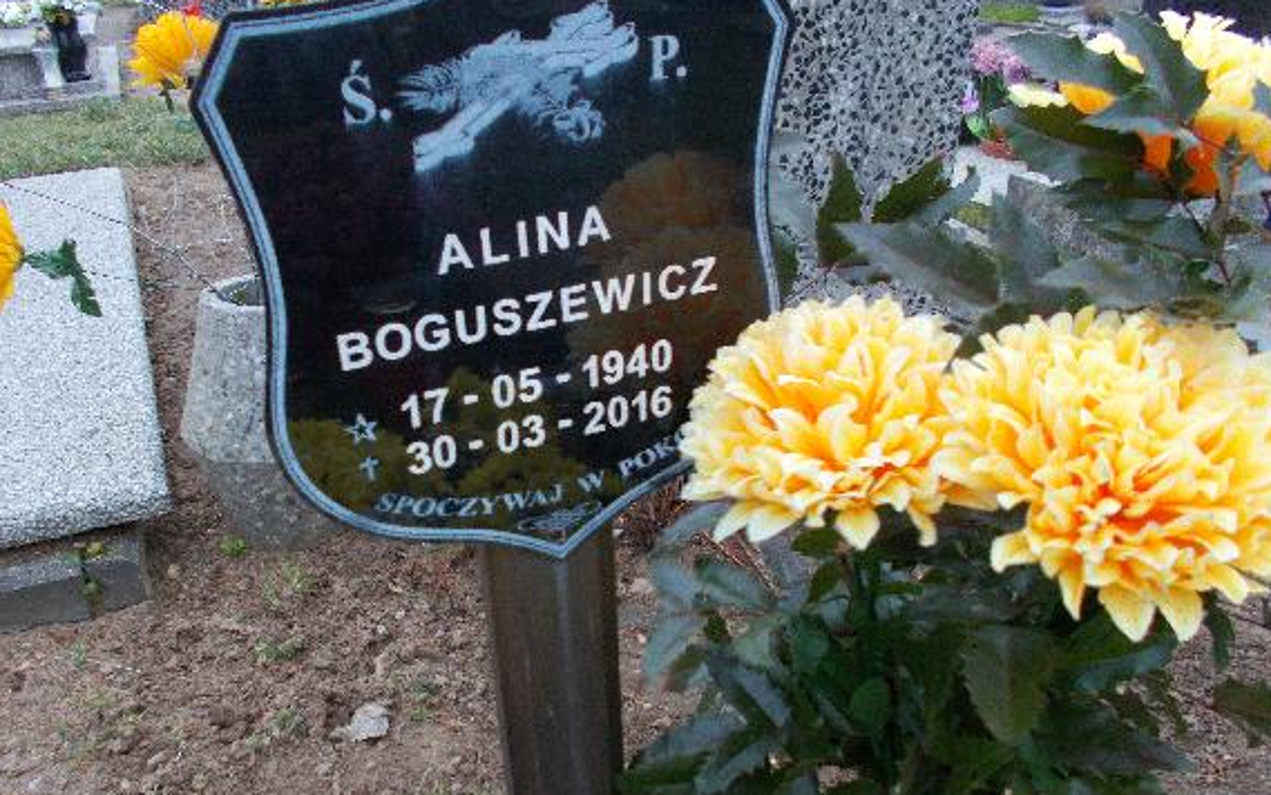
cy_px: 458
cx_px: 567
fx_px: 1074
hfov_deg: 61.1
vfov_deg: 40.5
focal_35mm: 31
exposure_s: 1/25
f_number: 3.2
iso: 160
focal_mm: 4.6
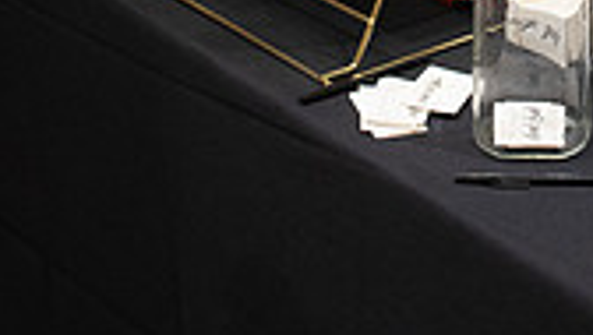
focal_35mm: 101
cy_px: -319
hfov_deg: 20.3
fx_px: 1590
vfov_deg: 11.0
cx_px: 621
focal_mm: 28
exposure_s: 1/80
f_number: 8
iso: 3200
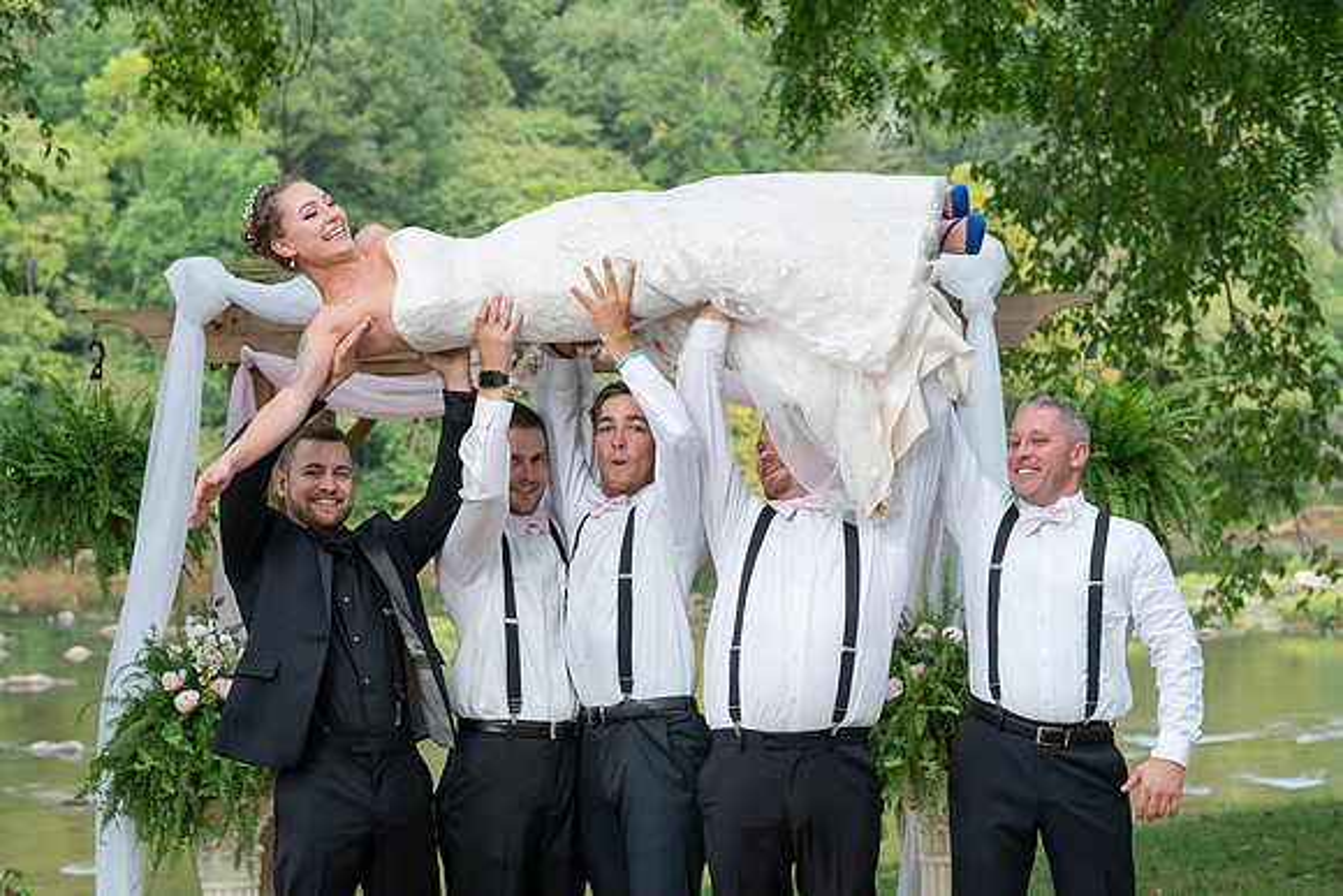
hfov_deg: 24.4
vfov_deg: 16.4
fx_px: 3100
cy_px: 433
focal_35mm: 83
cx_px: 686
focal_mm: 80
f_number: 5.6
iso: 640
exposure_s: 1/200
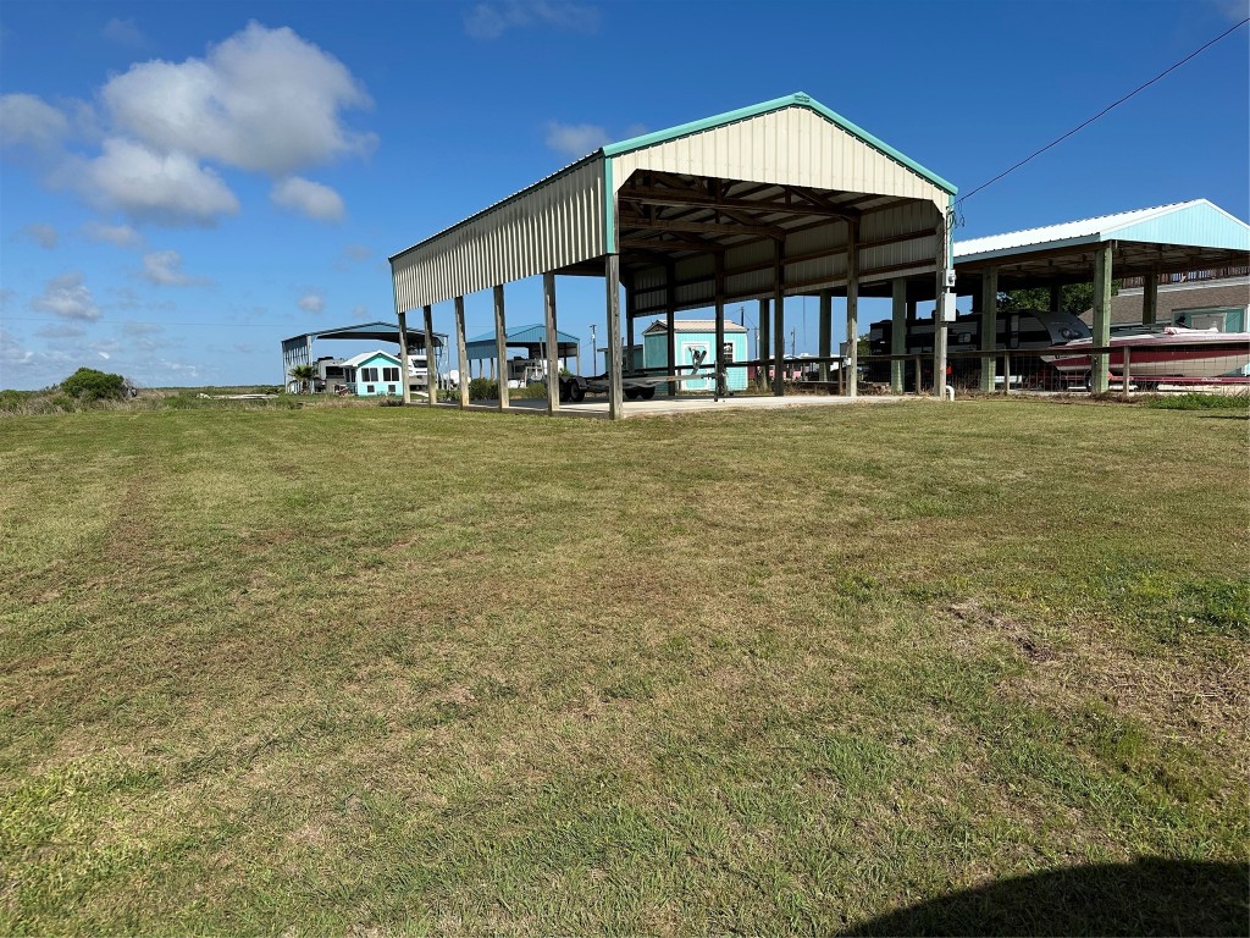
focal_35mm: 24
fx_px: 867
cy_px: 469
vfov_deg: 56.8
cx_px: 625
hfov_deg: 71.6
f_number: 1.78
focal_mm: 6.86
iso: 80
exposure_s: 1/6211
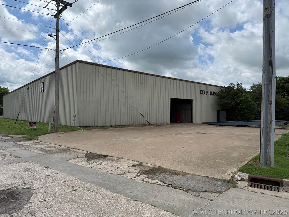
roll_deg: -0.2
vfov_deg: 56.8
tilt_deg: +1.3
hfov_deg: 71.6
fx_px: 200
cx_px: 144
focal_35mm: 24
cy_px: 108
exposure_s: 1/8130
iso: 80
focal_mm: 6.76
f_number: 1.78
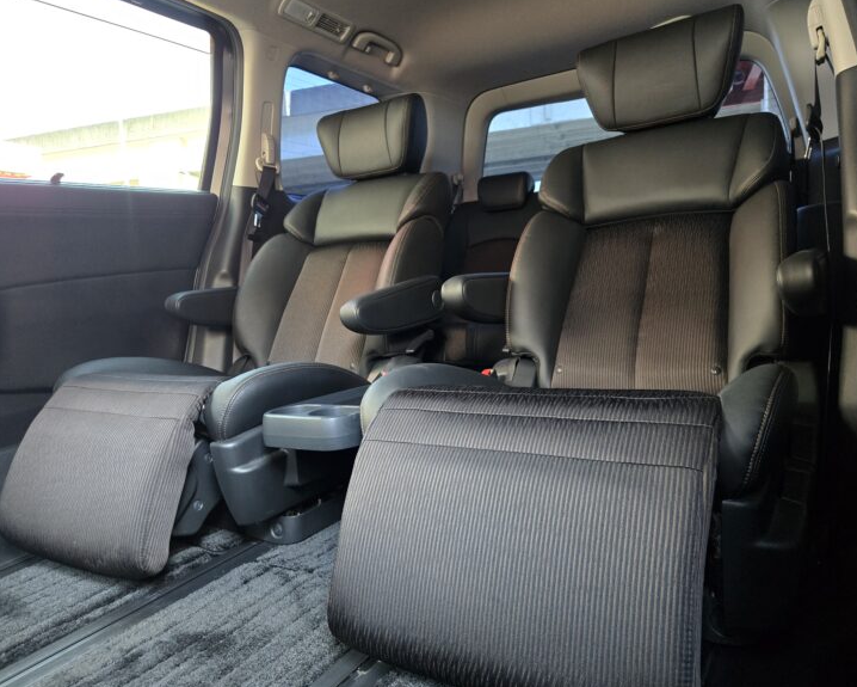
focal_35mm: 25
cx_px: 436
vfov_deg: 56.8
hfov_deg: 68.1
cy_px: 352
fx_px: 634
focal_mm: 5.4
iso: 1250
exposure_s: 1/100
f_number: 1.8
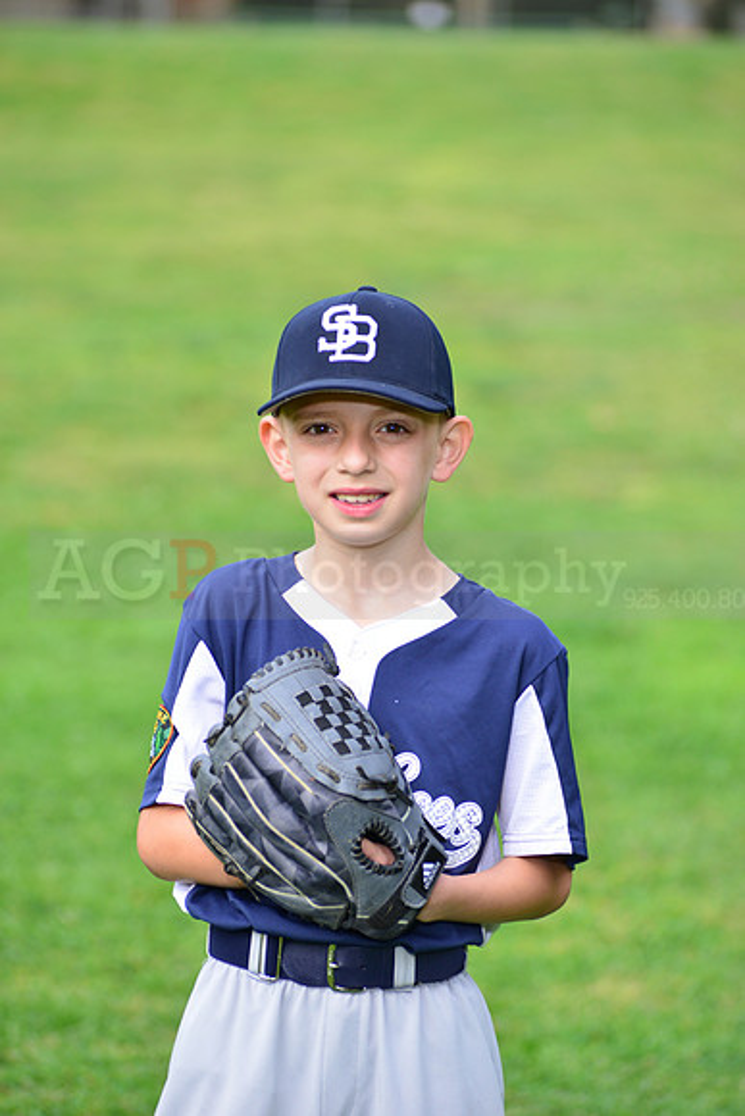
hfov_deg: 8.6
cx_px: 372
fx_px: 4963
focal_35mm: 160
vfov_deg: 12.8
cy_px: 558
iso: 320
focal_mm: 160
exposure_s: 1/200
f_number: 5.6
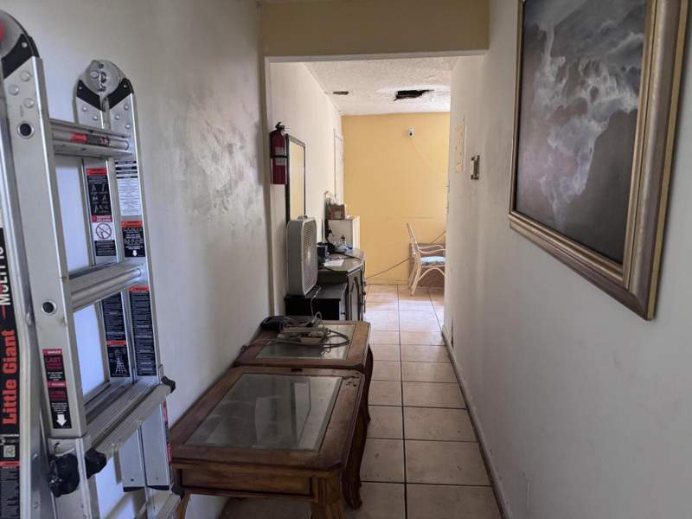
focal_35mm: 24
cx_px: 346
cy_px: 260
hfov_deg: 71.6
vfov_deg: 56.8
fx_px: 480
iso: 400
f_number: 1.78
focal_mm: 6.76
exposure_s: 1/60
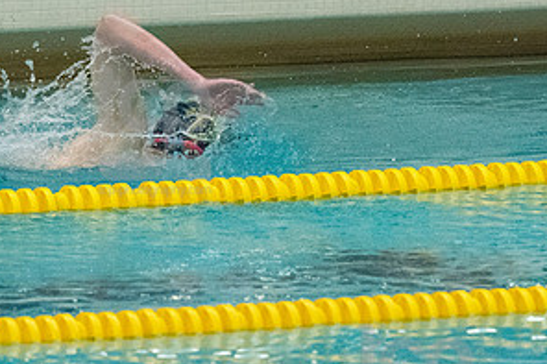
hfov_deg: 3.5
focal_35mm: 587
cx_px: 155
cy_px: 131
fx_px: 8914
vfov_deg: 2.3
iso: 10000
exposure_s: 1/1250
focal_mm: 200
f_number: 5
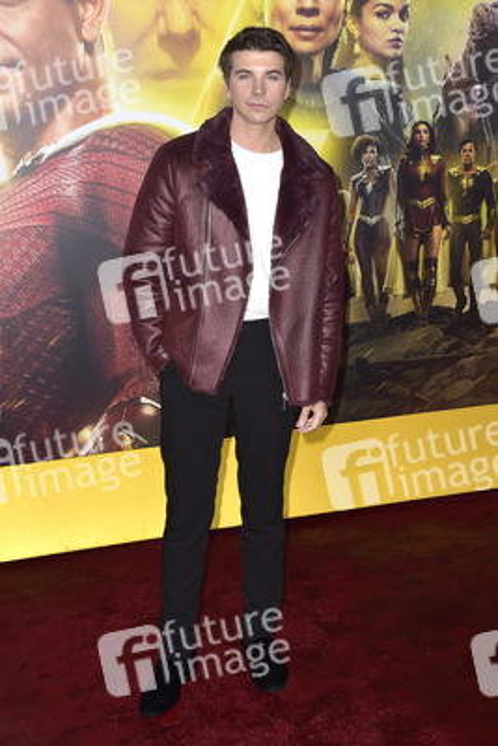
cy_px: 373
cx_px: 249
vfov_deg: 43.6
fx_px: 933
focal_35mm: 45
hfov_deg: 29.9
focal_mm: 45
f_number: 6.3
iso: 400
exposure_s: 1/250
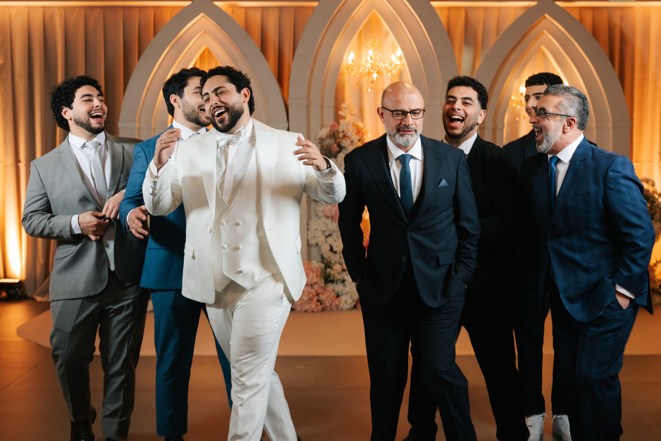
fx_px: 1024
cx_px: 366
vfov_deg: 24.3
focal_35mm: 56
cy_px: 194
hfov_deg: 35.7
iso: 400
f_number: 2.8
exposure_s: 1/200
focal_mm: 45
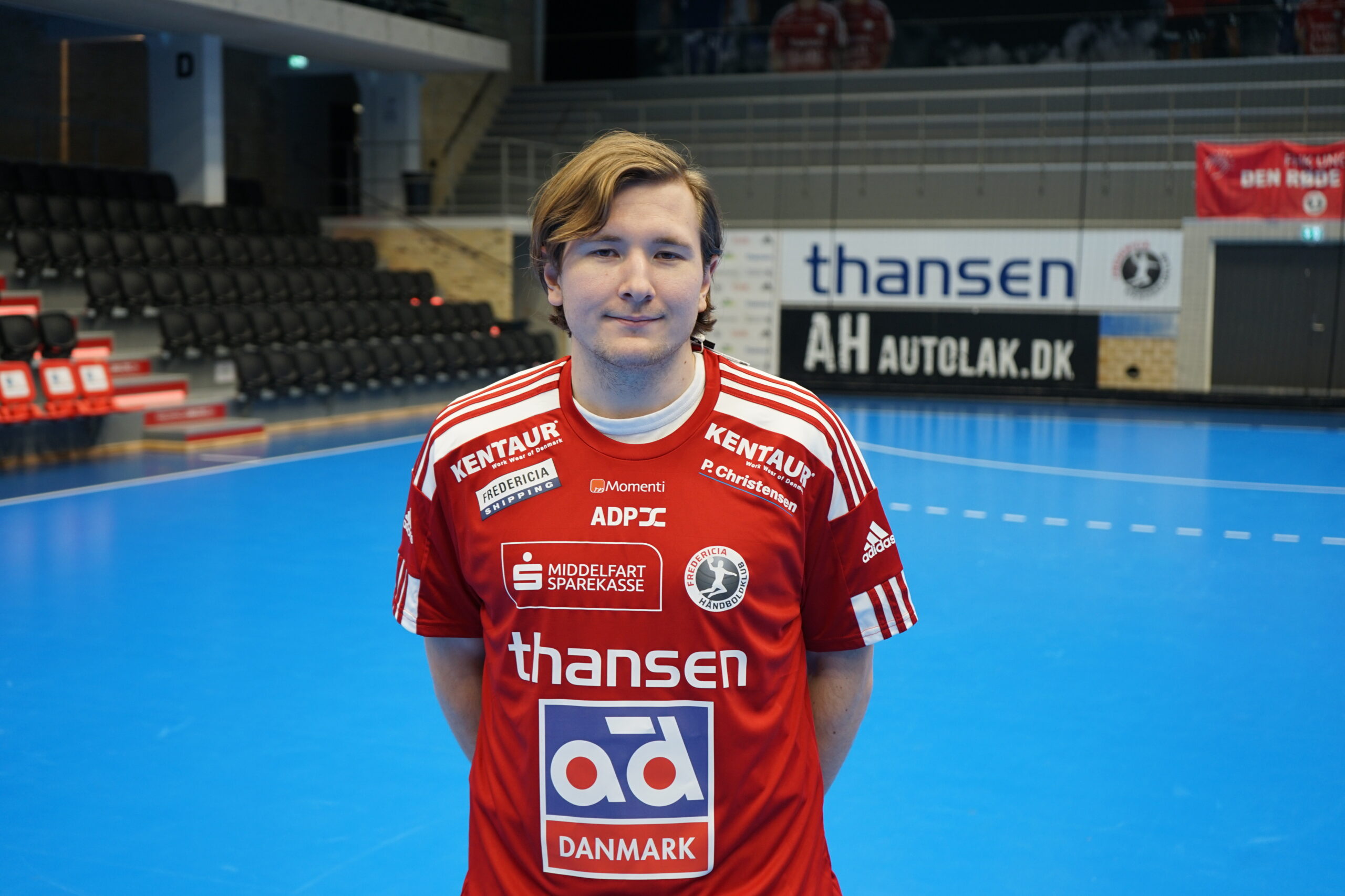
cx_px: 672
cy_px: 448
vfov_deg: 28.1
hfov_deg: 41.1
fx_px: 1793
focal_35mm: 48
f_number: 4.5
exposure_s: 1/60
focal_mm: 48
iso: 400
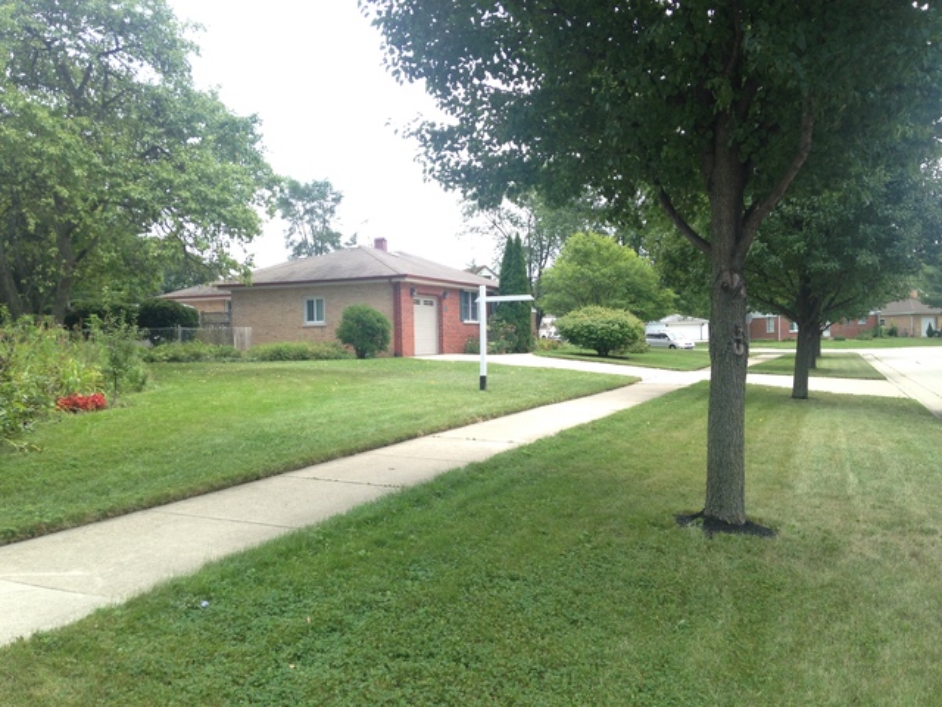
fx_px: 898
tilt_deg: -2.1
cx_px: 471
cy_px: 354
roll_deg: +1.6
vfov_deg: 42.9
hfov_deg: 55.4
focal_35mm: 33
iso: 50
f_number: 2.4
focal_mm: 4.12
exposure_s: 1/326
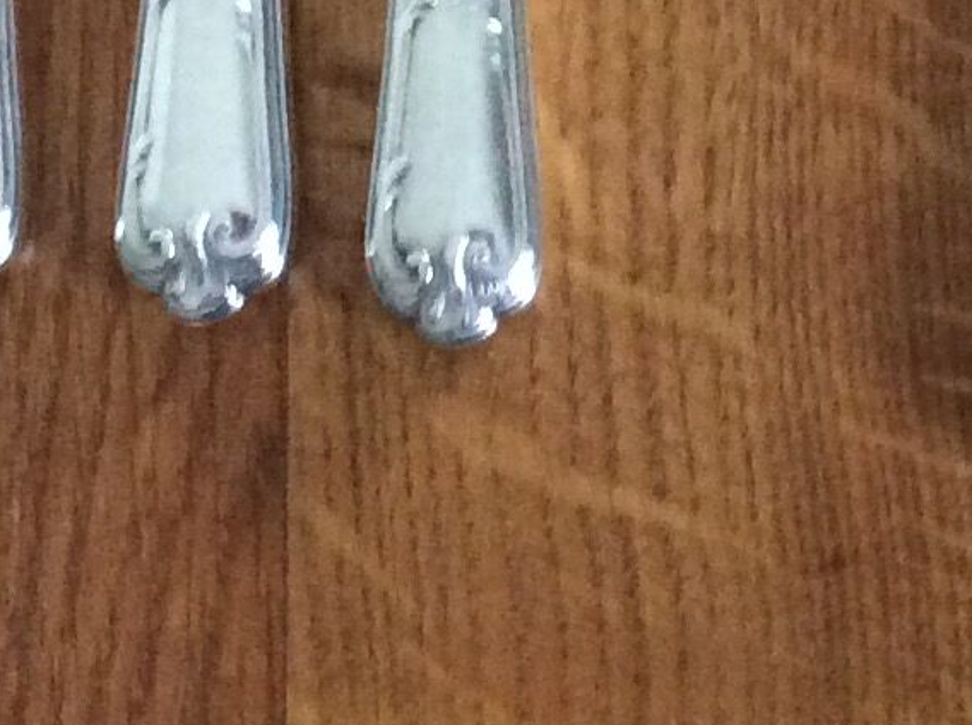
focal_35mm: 146
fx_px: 4093
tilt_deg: -78.2
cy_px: -180
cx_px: 898
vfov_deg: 10.0
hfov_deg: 13.4
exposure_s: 1/17
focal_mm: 3.3
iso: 250
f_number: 2.4
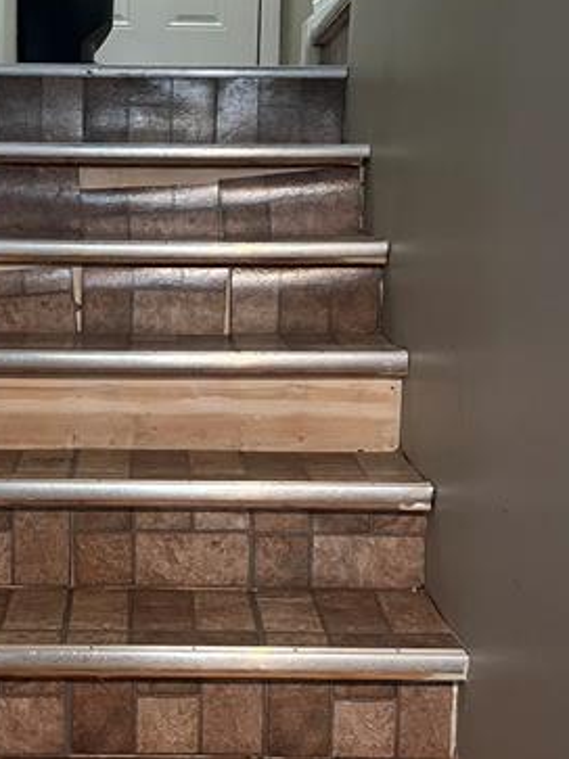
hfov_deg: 26.2
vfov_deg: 34.9
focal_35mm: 55
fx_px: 1206
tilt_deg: -9.6
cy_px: 412
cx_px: 140
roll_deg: -0.2
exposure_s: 1/60
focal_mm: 5.7
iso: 400
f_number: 1.5
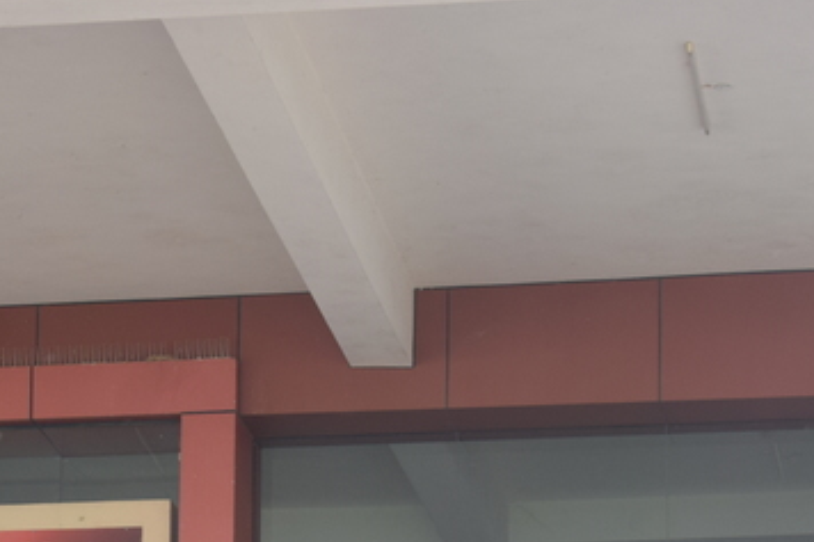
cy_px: 492
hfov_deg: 11.2
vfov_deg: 7.5
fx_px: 4113
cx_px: 69
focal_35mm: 182
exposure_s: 1/200
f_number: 7.1
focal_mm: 48
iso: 400
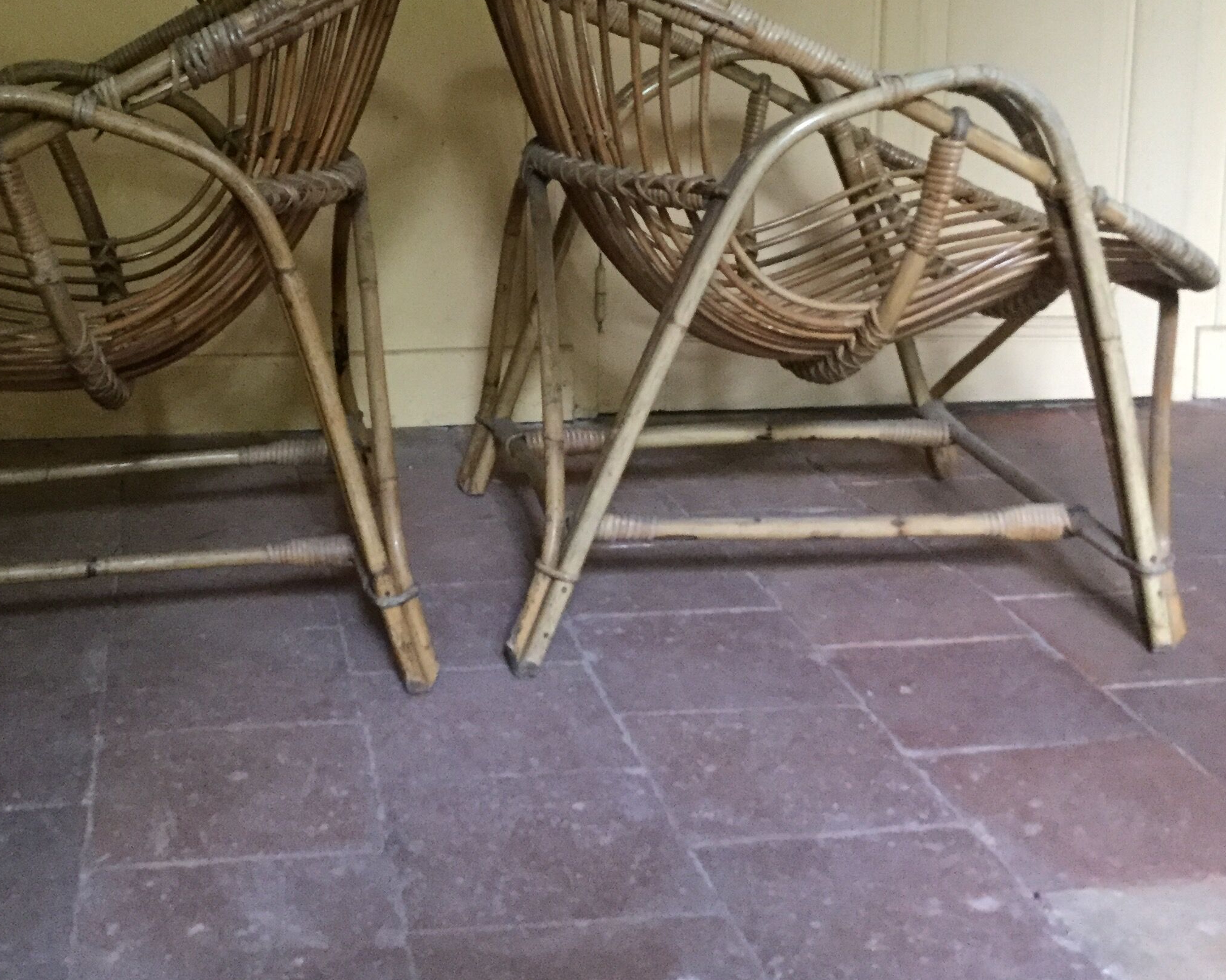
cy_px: 263
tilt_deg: -9.8
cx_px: 422
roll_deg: -1.5
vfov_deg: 30.4
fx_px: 1778
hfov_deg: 37.7
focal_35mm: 49
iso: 250
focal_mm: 3.3
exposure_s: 1/17
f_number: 2.4
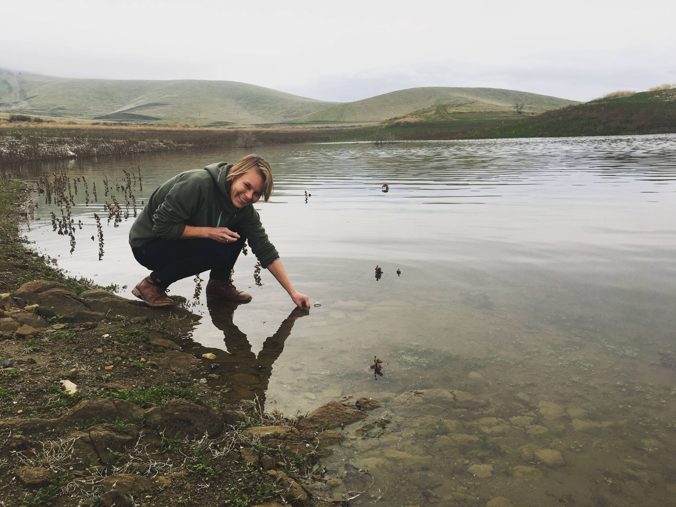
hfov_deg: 61.7
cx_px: 338
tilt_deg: -9.7
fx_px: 566
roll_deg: +1.0
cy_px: 254
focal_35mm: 29
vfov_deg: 48.2
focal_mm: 4.15
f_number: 2.2
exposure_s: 1/159
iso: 25
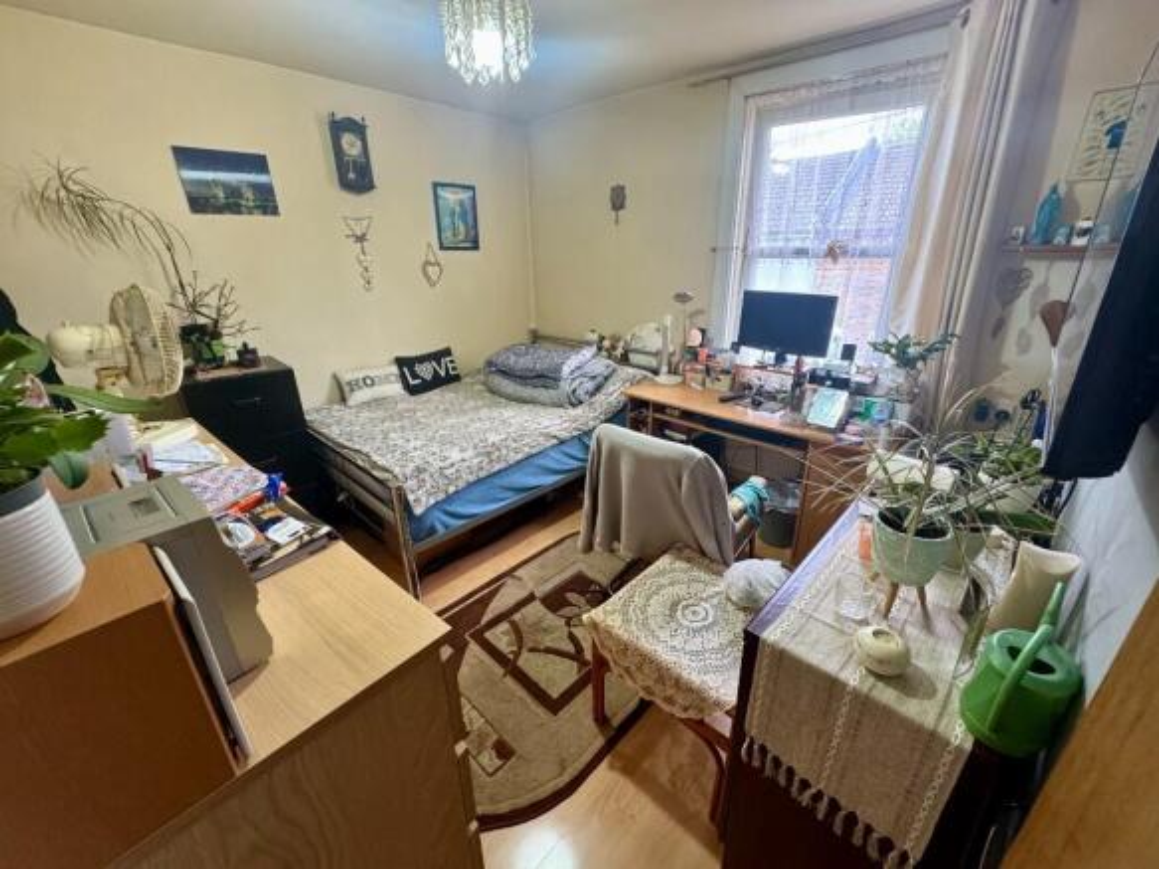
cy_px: 434
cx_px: 580
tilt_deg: -22.0
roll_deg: +1.1
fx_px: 469
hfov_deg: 102.1
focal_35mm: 14
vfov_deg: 85.7
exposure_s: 1/100
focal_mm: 2.22
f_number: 2.2
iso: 320
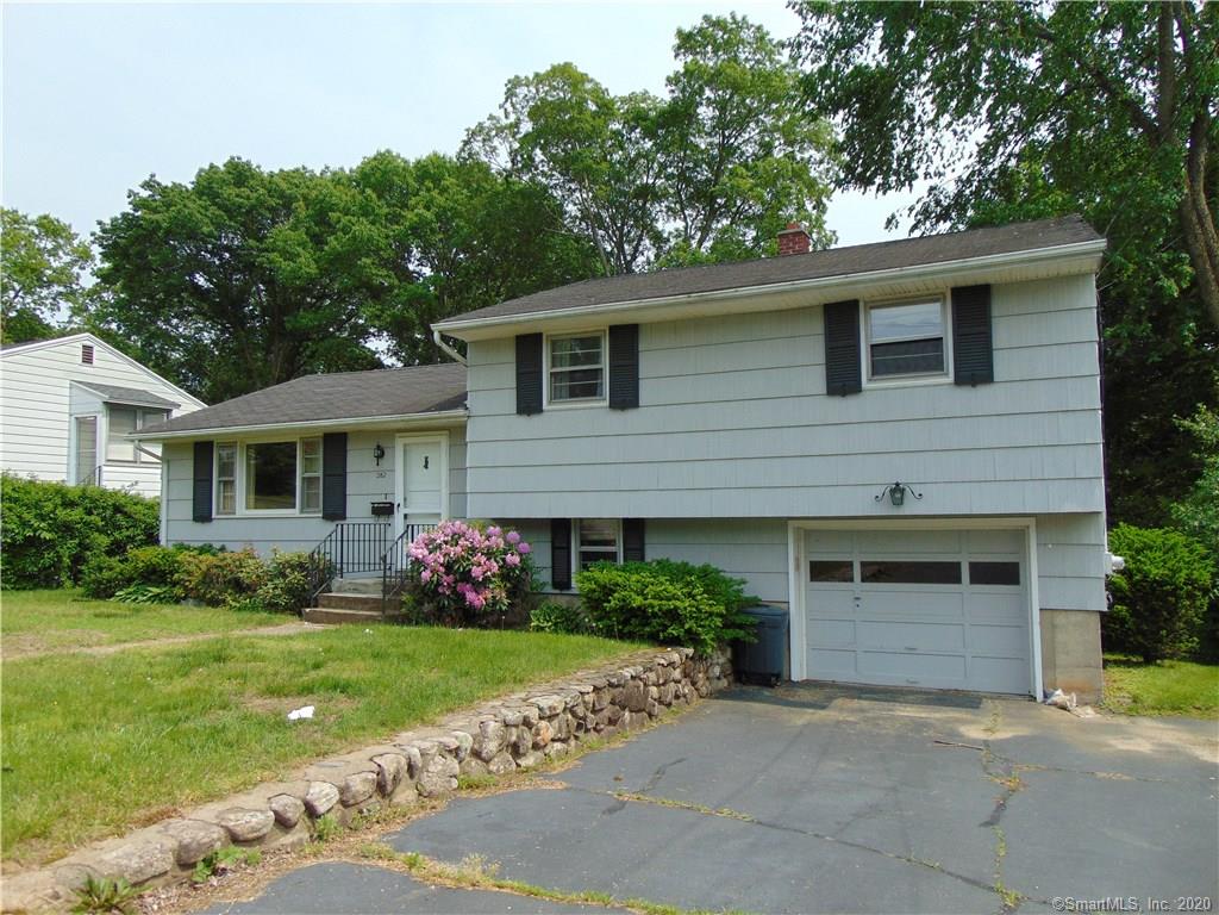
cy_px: 458
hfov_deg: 69.4
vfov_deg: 54.9
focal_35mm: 25
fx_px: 880
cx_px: 610
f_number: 3
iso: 80
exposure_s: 1/1000
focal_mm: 4.5
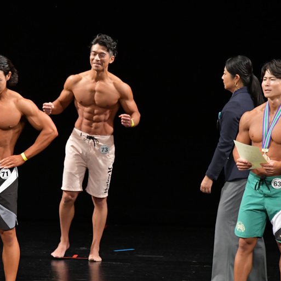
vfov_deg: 4.6
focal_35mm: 385
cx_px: 103
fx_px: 3536
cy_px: 140
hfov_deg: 4.6
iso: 3200
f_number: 5.6
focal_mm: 200
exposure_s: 1/400
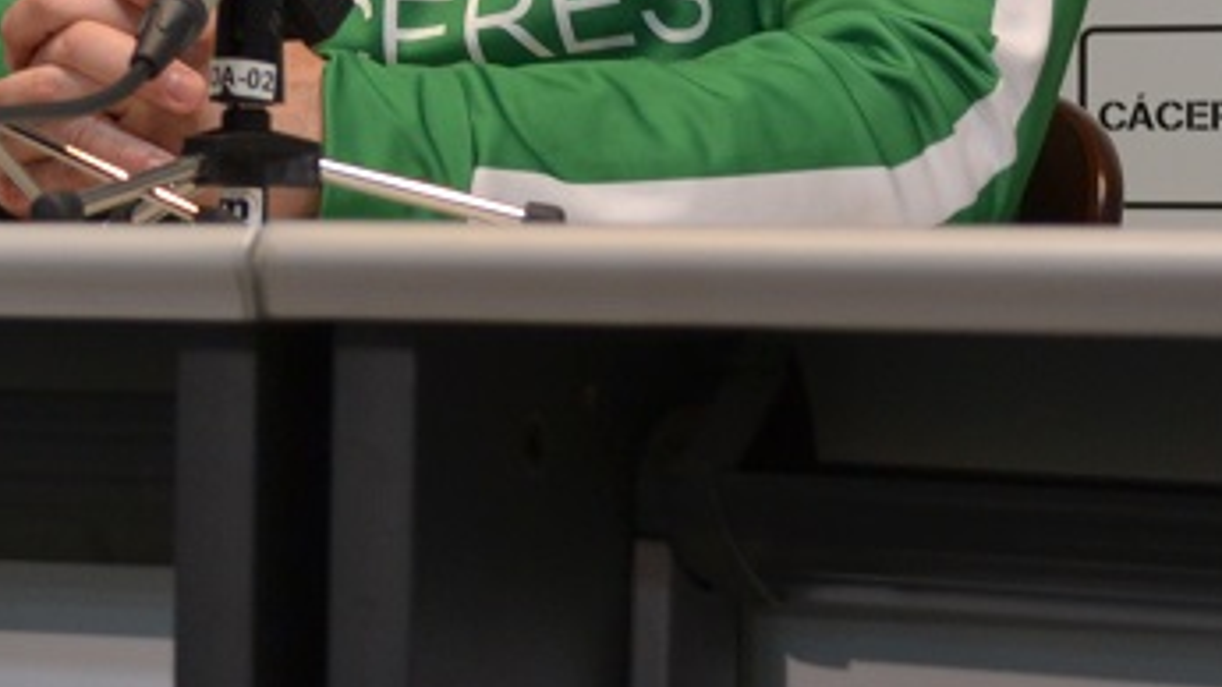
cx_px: 209
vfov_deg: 7.7
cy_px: -174
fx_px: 5022
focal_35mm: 155
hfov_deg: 13.8
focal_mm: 34
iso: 400
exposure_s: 1/25
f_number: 5
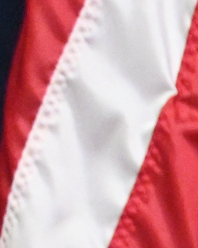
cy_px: 666
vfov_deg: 4.4
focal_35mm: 428
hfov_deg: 3.3
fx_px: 3136
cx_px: 1106
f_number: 4.8
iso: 3200
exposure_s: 1/100
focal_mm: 30.5
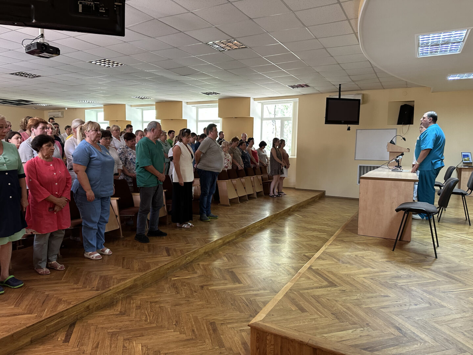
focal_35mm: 24
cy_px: 178
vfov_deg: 56.8
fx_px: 328
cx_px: 236
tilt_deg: -4.5
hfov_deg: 71.6
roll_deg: -1.4
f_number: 1.78
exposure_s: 1/50
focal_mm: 6.86
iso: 320
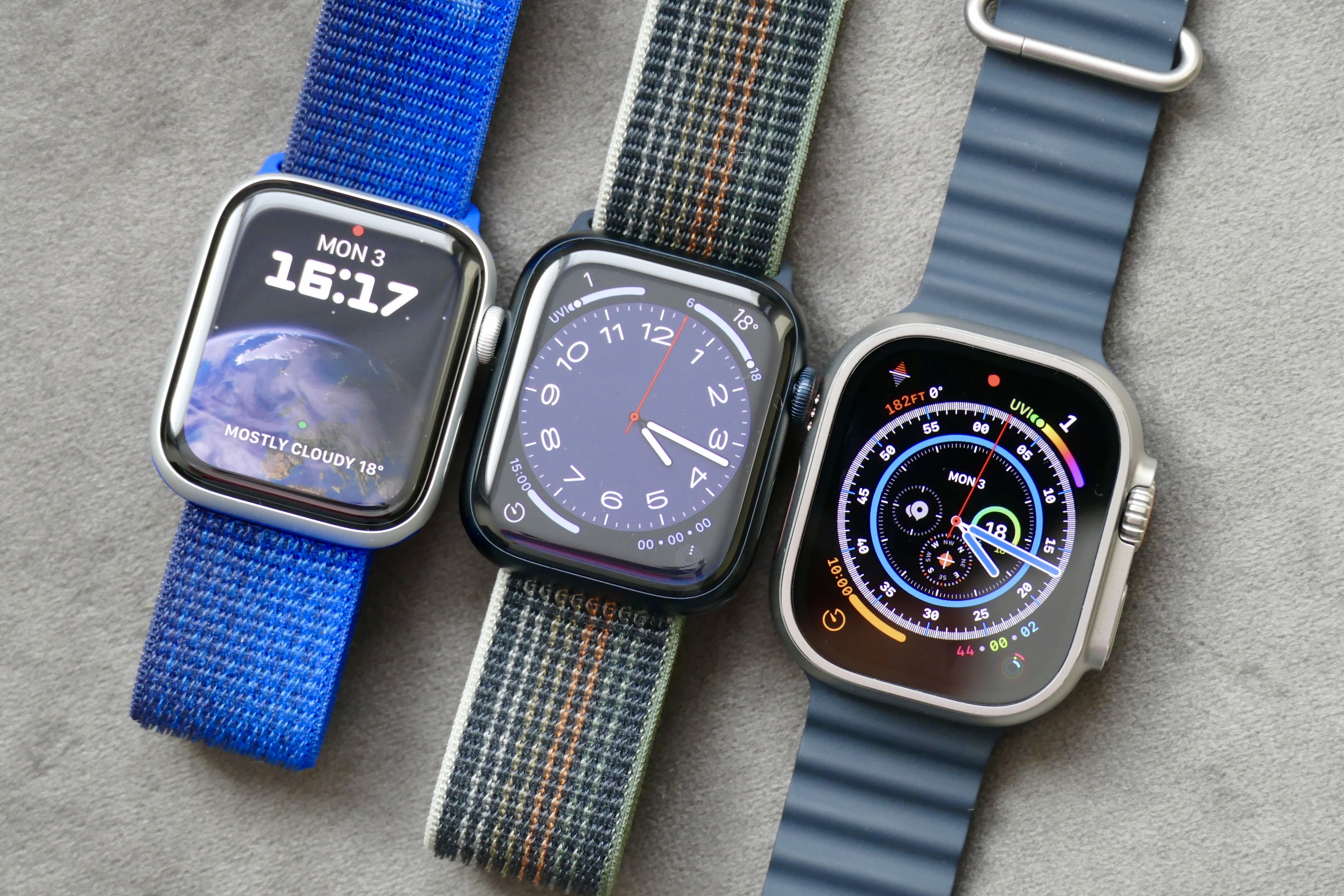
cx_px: 672
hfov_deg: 14.8
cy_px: 448
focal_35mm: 139
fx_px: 5189
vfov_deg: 9.9
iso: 640
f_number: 3.9
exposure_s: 1/80
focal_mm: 50.69
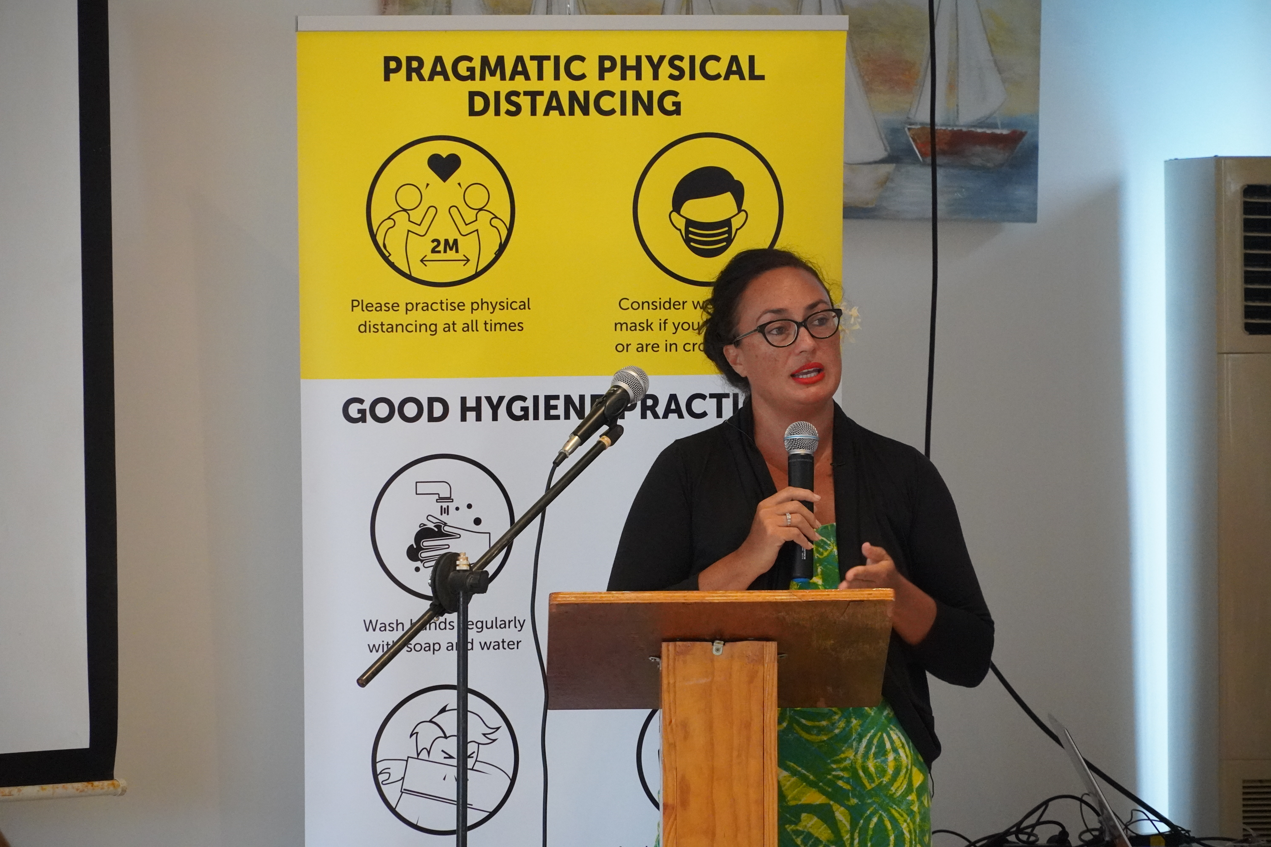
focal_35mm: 188
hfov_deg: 11.0
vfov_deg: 7.3
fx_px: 6619
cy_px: 424
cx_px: 636
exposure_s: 1/100
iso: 6400
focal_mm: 125
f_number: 5.6
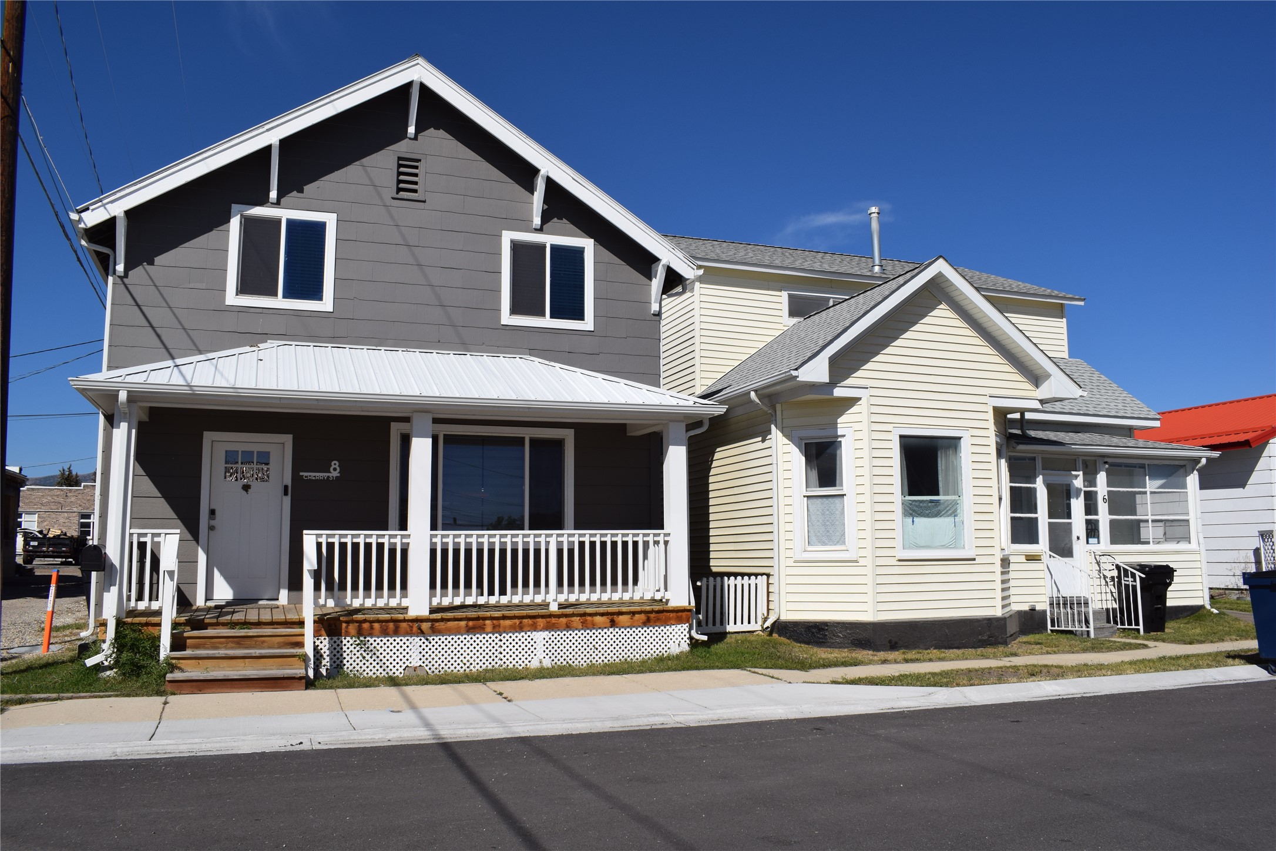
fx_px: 1063
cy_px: 426
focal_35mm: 30
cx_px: 638
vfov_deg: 43.6
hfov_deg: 61.9
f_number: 13
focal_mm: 20
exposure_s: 1/640
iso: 200
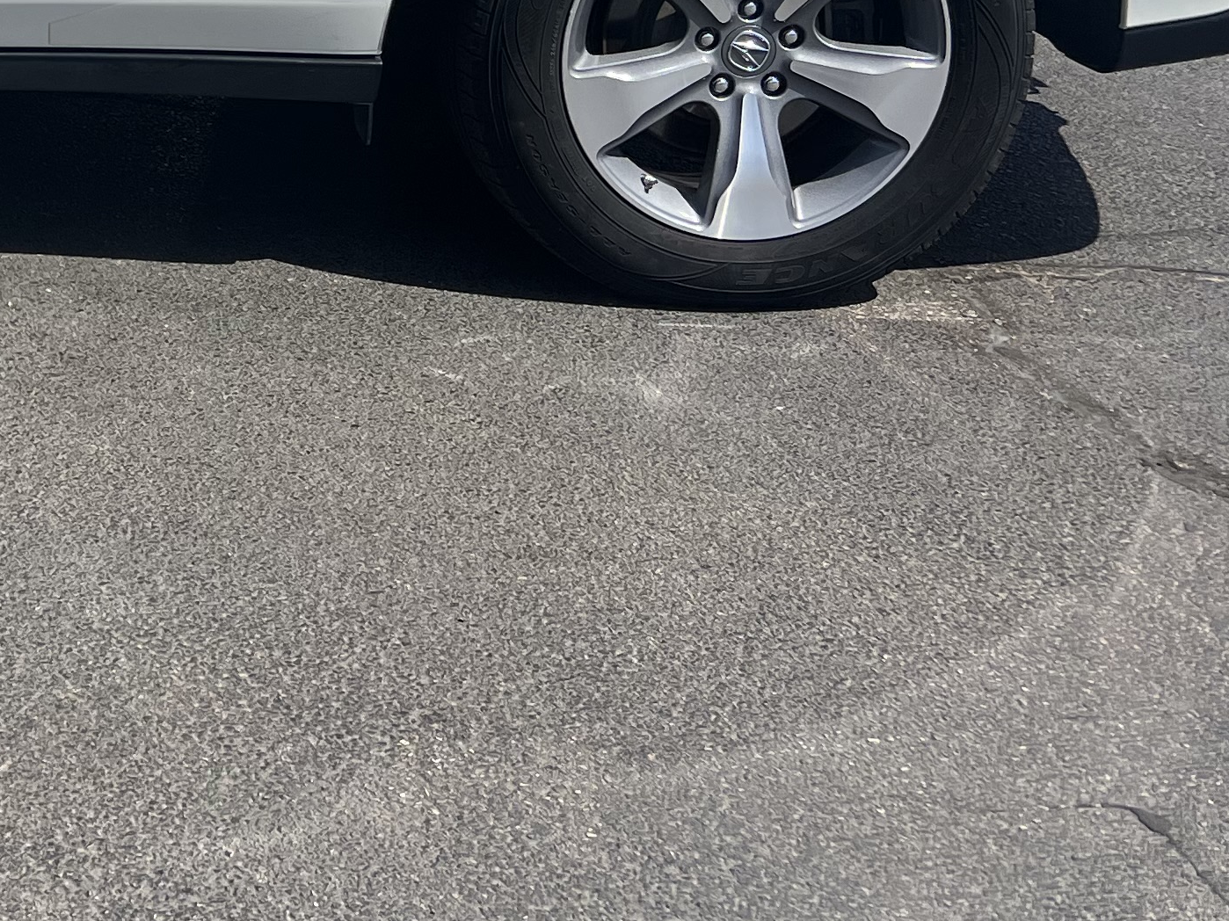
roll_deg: +0.9
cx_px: -271
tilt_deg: -11.5
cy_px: -153
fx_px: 2662
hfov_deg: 23.6
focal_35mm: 75
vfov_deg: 18.7
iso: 50
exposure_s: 1/6993
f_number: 1.5
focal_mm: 5.7
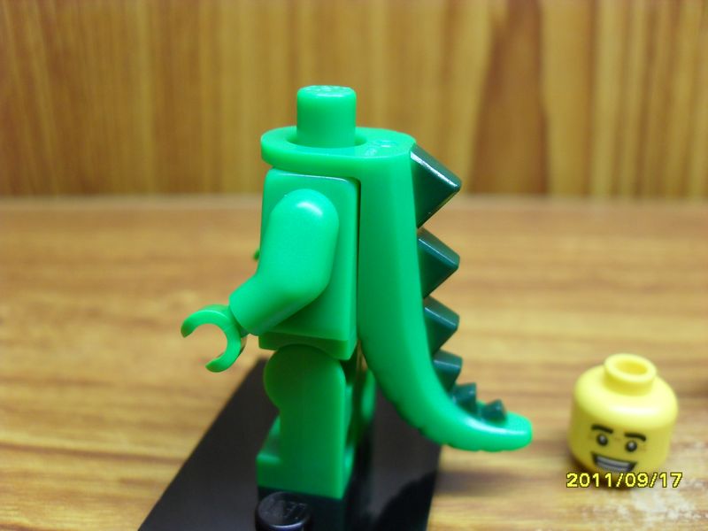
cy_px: 266
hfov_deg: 52.6
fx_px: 716
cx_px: 354
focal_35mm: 35
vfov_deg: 40.7
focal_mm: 6.2
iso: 200
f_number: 2.8
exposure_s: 1/20
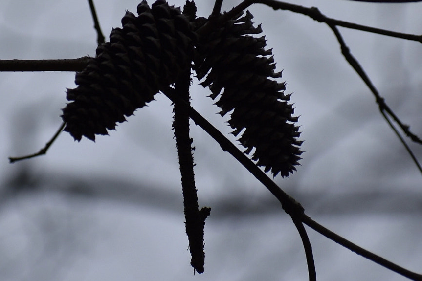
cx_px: 168
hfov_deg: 3.4
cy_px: 77
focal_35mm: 612
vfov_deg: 2.2
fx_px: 7172
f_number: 5.6
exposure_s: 1/2000
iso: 280
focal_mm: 220
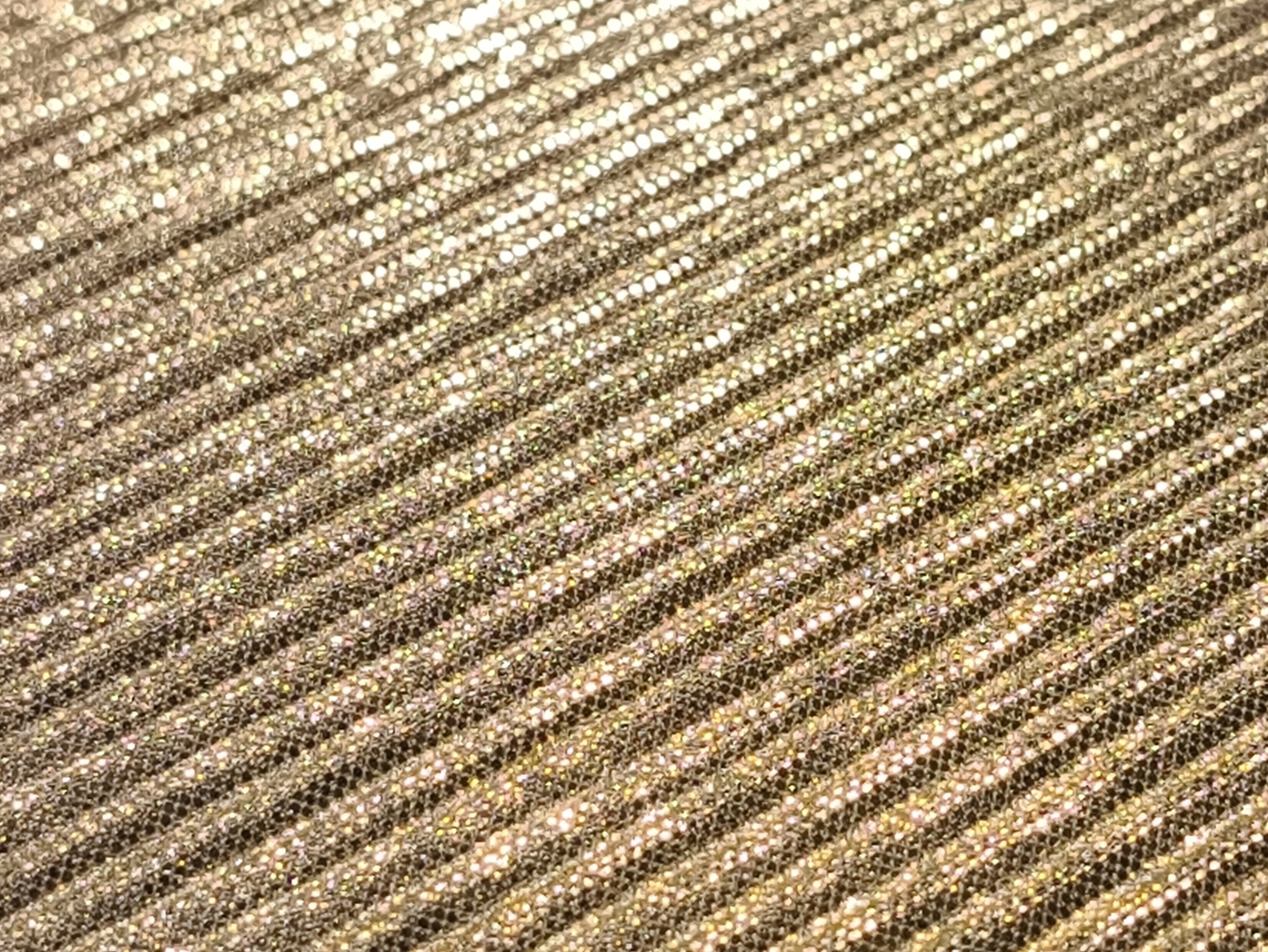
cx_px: 630
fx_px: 4250
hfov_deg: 17.0
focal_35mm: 116
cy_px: 478
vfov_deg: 12.8
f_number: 1.6
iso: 160
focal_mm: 6.57
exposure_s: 1/320
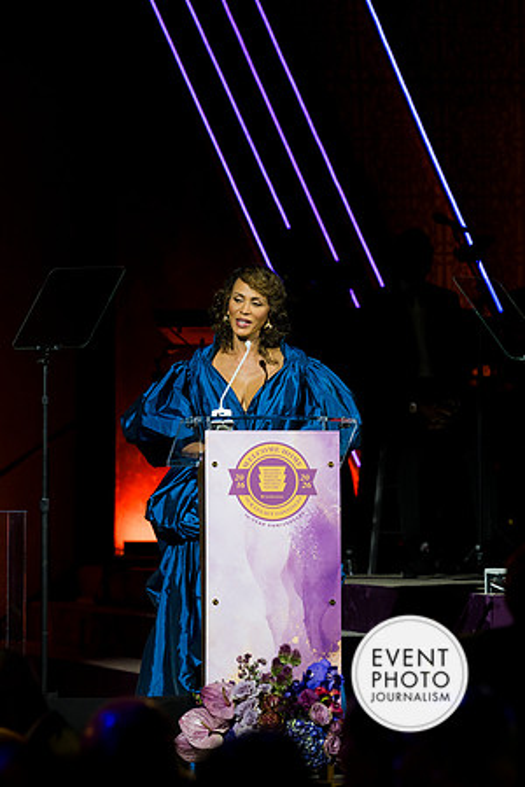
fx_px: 4921
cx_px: 262
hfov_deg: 6.1
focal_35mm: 225
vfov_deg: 9.1
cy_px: 394
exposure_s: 1/200
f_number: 3.5
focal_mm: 150
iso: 250
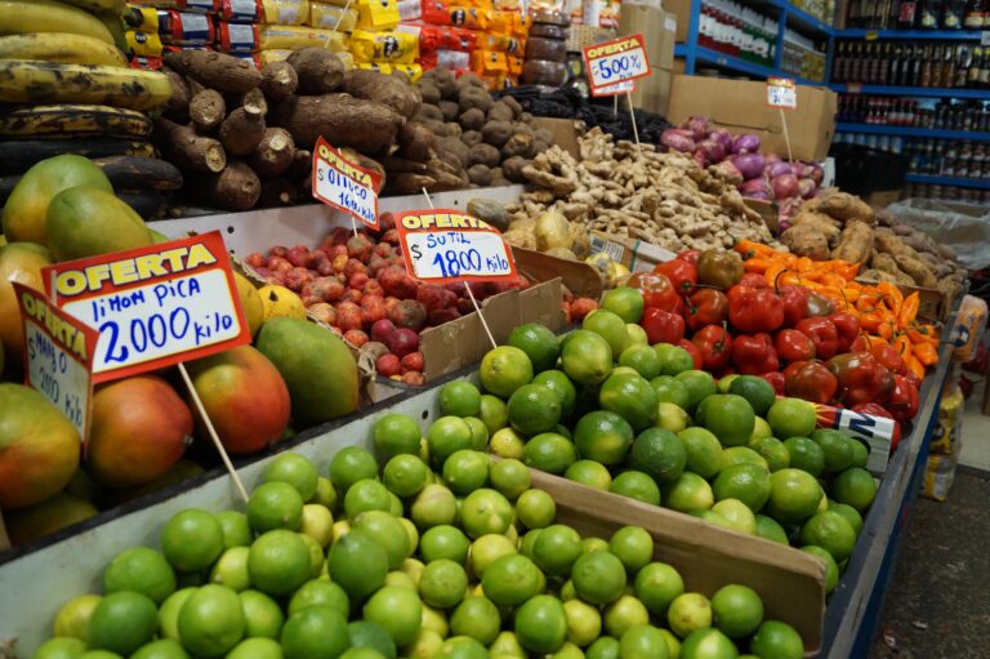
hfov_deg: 67.4
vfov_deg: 47.9
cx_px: 495
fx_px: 742
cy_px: 330
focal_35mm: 27
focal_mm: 18
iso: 800
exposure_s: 1/160
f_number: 4
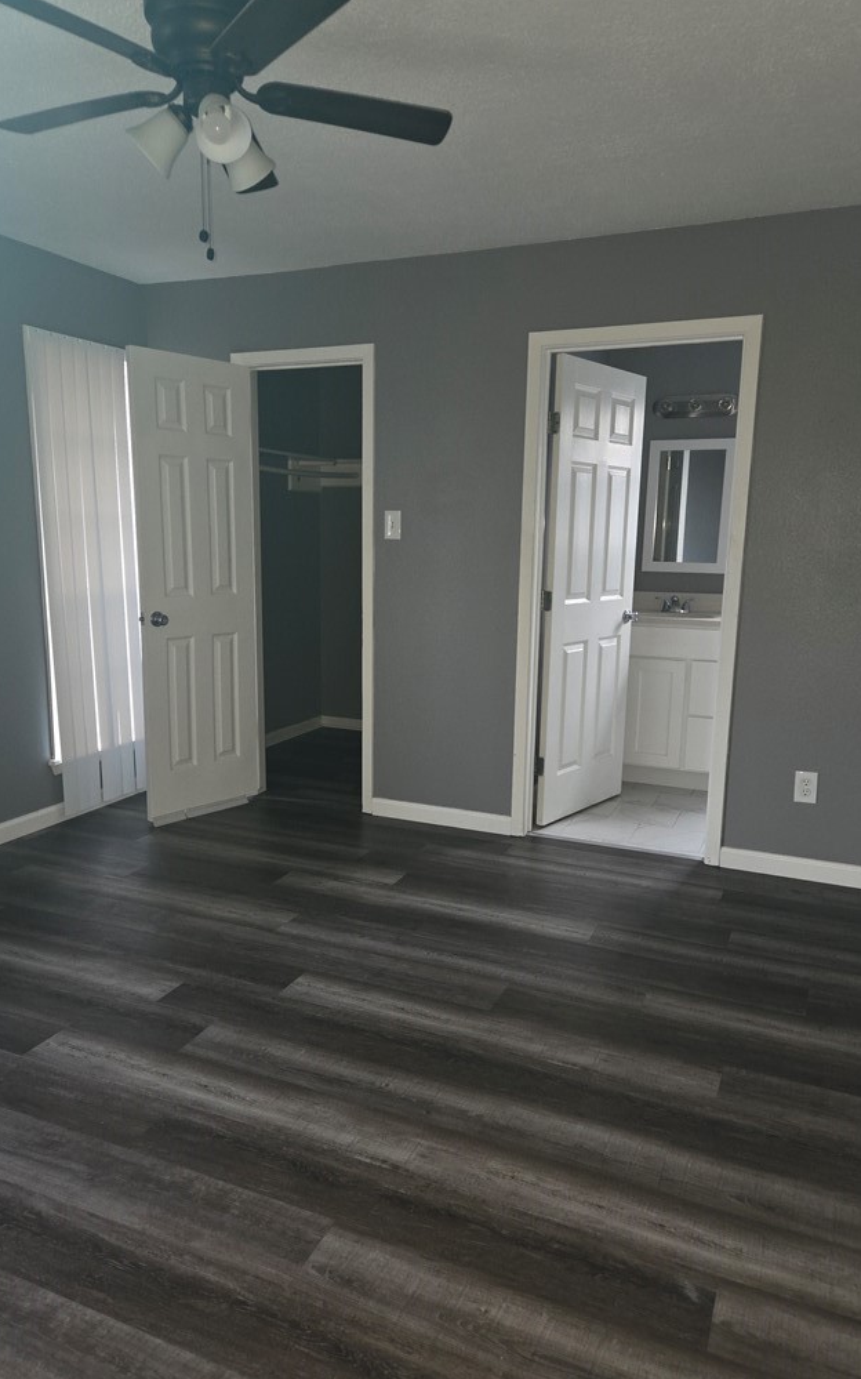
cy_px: 698
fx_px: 939
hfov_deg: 49.2
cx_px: 413
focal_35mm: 25
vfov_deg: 72.6
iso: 125
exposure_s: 1/12.2
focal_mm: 5.4
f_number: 1.8
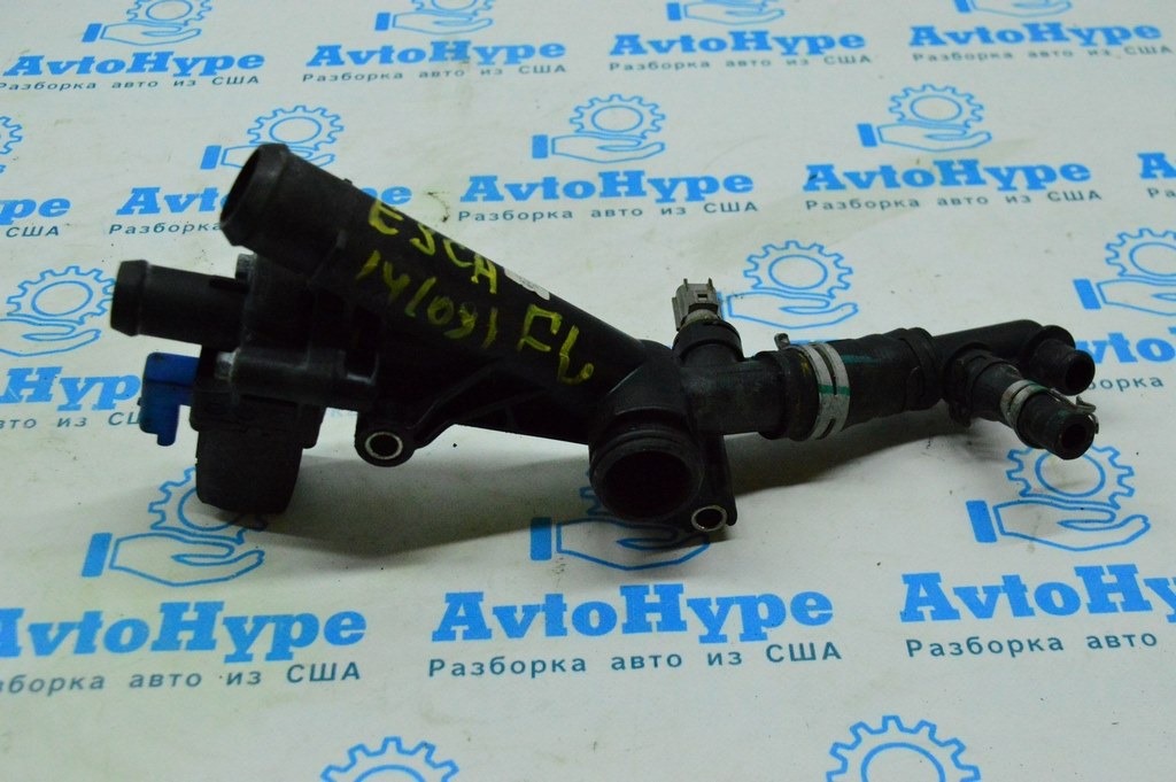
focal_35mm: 51
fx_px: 1665
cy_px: 391
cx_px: 588
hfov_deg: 38.9
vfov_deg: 26.4
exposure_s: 1/640
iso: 6400
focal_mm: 34
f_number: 6.3
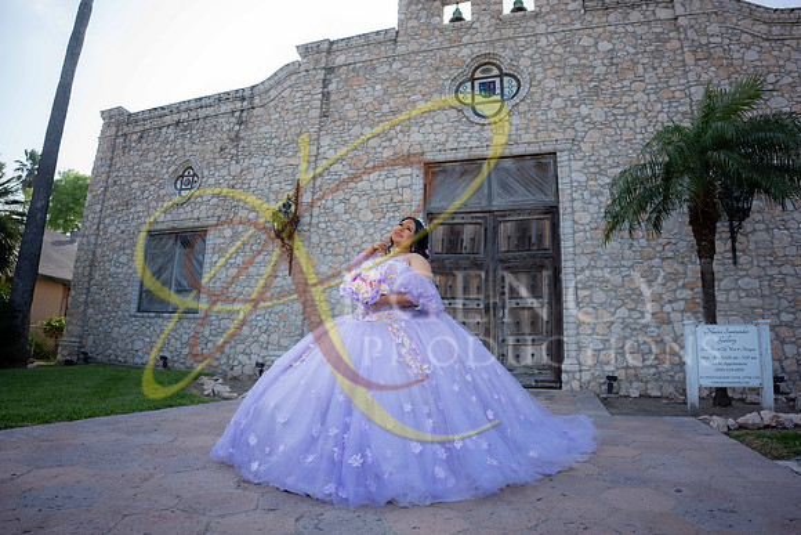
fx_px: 445
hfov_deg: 84.0
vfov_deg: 62.0
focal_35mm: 20
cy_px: 268
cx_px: 400
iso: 125
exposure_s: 1/800
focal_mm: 20
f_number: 2.8
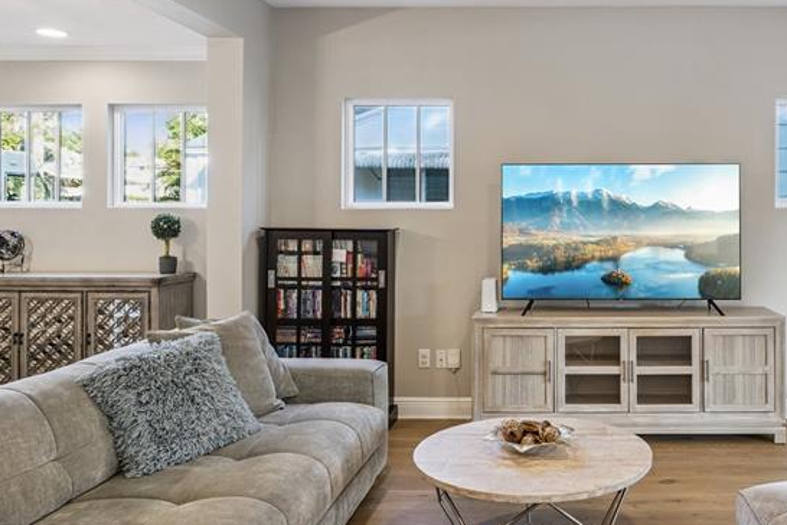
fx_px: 664
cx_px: 566
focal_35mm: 30
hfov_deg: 58.8
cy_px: 206
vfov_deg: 42.9
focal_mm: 10.8
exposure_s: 1/8
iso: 400
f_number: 10
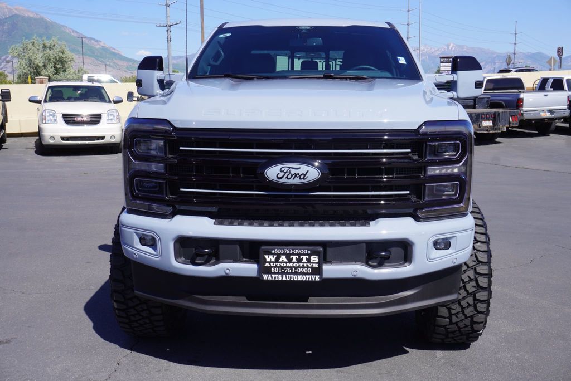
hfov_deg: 49.5
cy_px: 190
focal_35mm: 39
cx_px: 286
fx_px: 619
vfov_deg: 34.3
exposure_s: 1/125
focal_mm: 26
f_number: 10
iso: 100
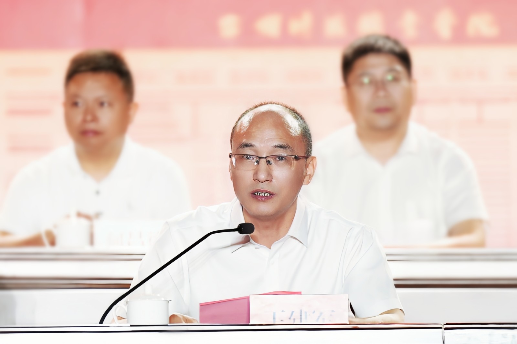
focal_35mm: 200
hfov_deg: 10.3
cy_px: 172
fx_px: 2871
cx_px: 258
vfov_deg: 6.9
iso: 100
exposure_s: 1/100
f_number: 2.8
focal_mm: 200
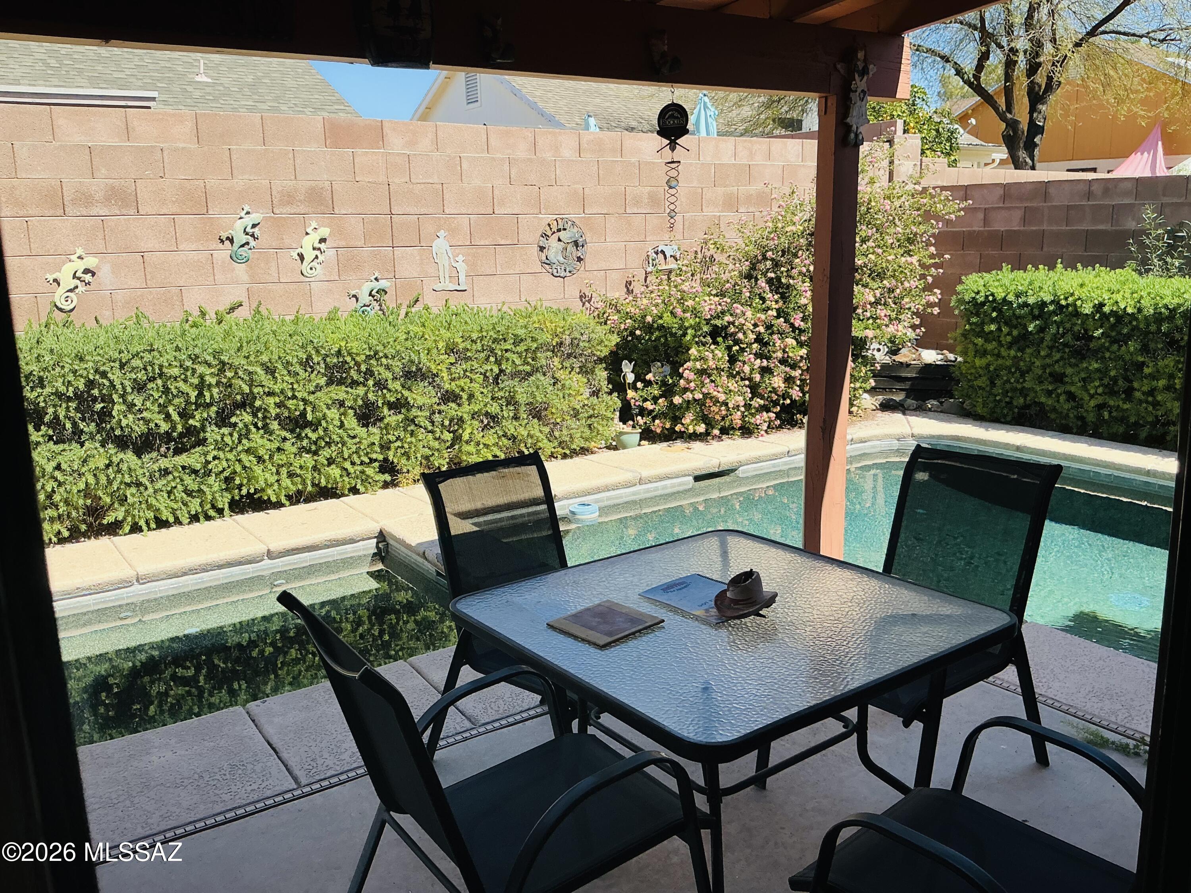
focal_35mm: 29
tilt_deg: -12.4
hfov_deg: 61.7
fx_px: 998
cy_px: 446
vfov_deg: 48.2
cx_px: 596
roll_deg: +1.4
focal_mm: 3
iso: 25
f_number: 1.8
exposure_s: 1/978
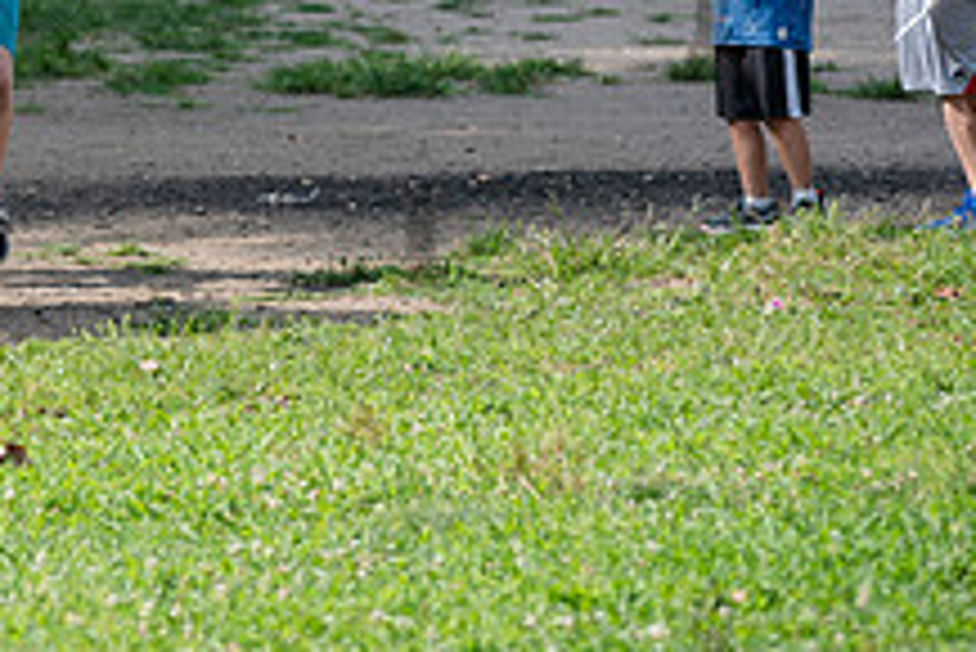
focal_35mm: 363
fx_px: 9848
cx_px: -162
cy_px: -2
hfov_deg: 5.6
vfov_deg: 3.8
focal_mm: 135
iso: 200
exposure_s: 1/800
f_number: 4
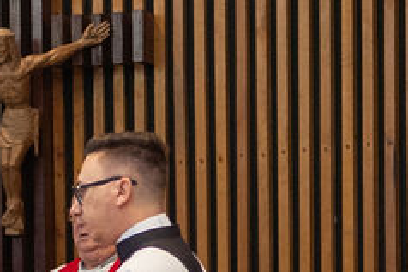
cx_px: -245
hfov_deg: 8.9
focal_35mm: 224
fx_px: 2540
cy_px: 266
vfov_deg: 6.1
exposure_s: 1/160
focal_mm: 35
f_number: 2
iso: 1000
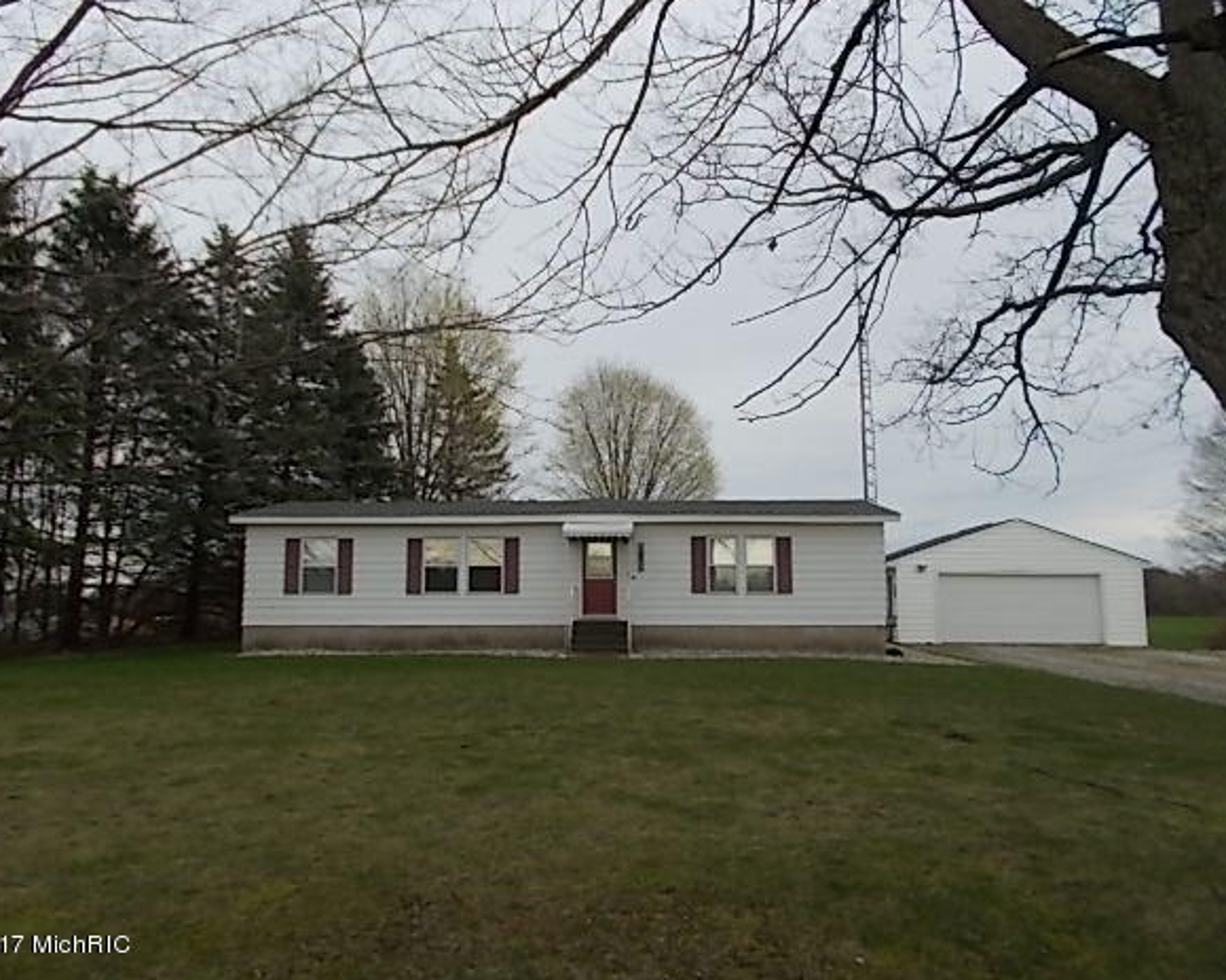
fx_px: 1016
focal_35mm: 28
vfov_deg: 51.5
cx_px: 613
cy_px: 479
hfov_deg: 62.2
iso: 80
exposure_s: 1/500
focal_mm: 4.6
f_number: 3.2
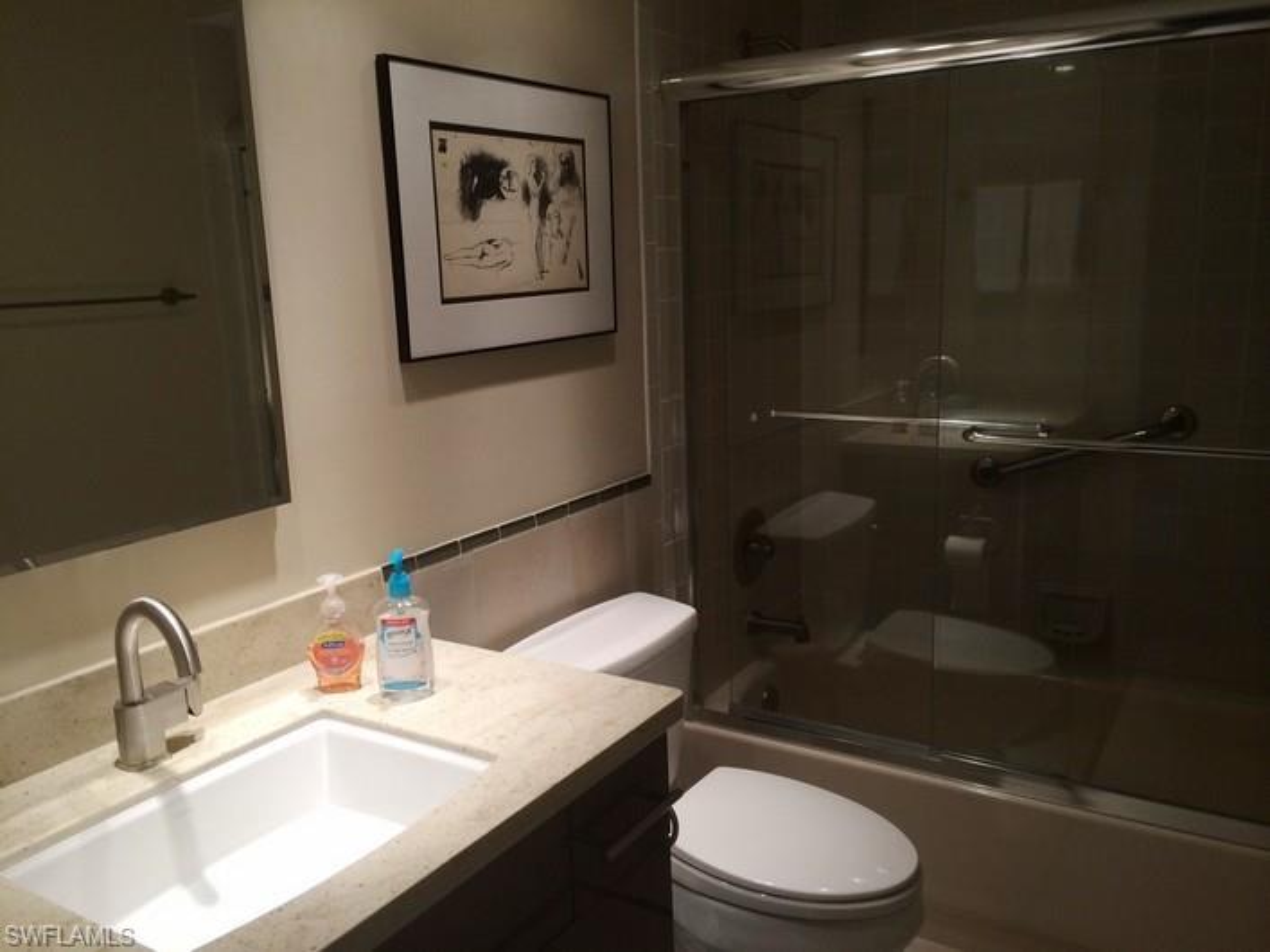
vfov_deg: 46.8
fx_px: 1100
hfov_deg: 60.0
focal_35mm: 30
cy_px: 476
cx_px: 635
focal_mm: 4.12
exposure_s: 1/30
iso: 50
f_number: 2.2
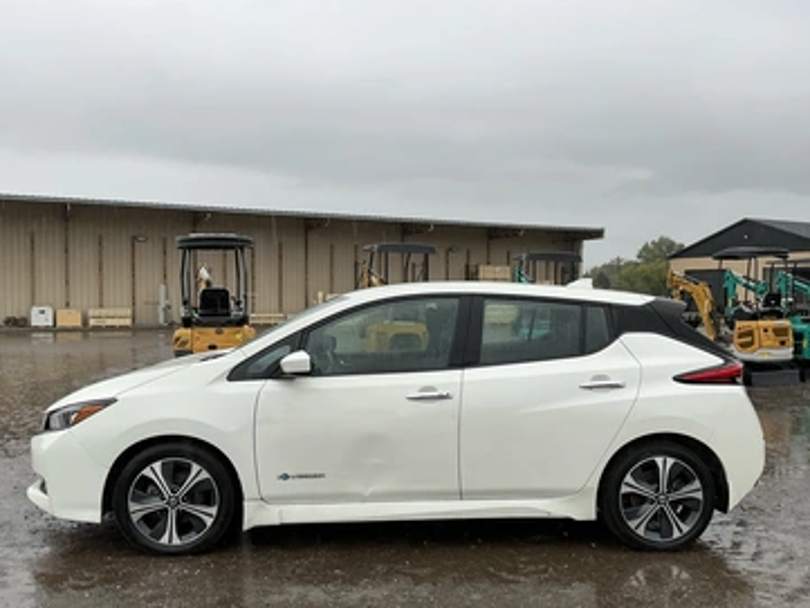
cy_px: 330
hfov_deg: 58.3
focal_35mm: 31
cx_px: 413
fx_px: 726
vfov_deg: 45.4
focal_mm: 3
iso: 25
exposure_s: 1/254
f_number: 1.8
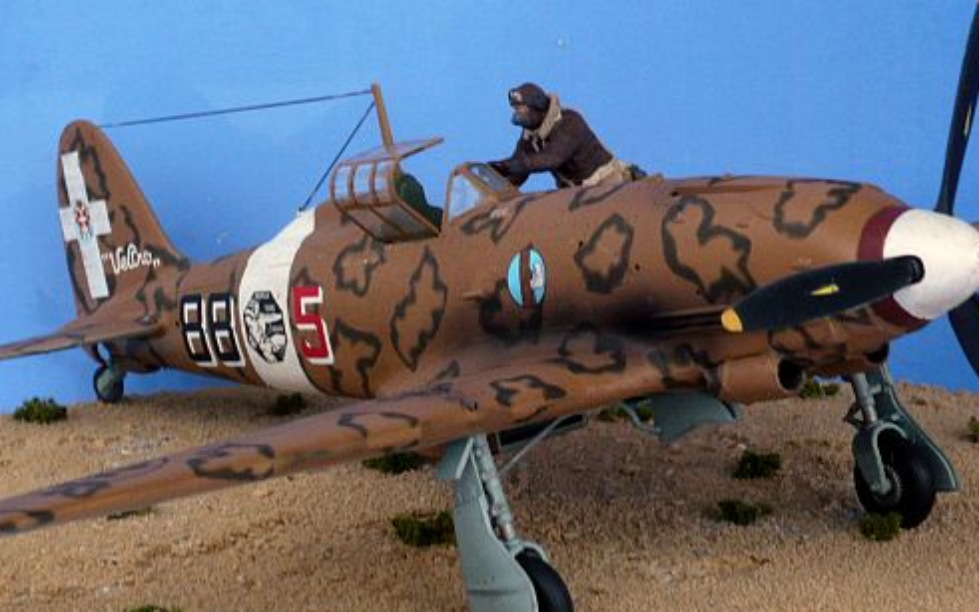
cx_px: 558
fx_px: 4056
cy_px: 255
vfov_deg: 8.6
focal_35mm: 152
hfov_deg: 13.8
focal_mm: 15.2
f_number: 5.4
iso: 160
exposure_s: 1/30
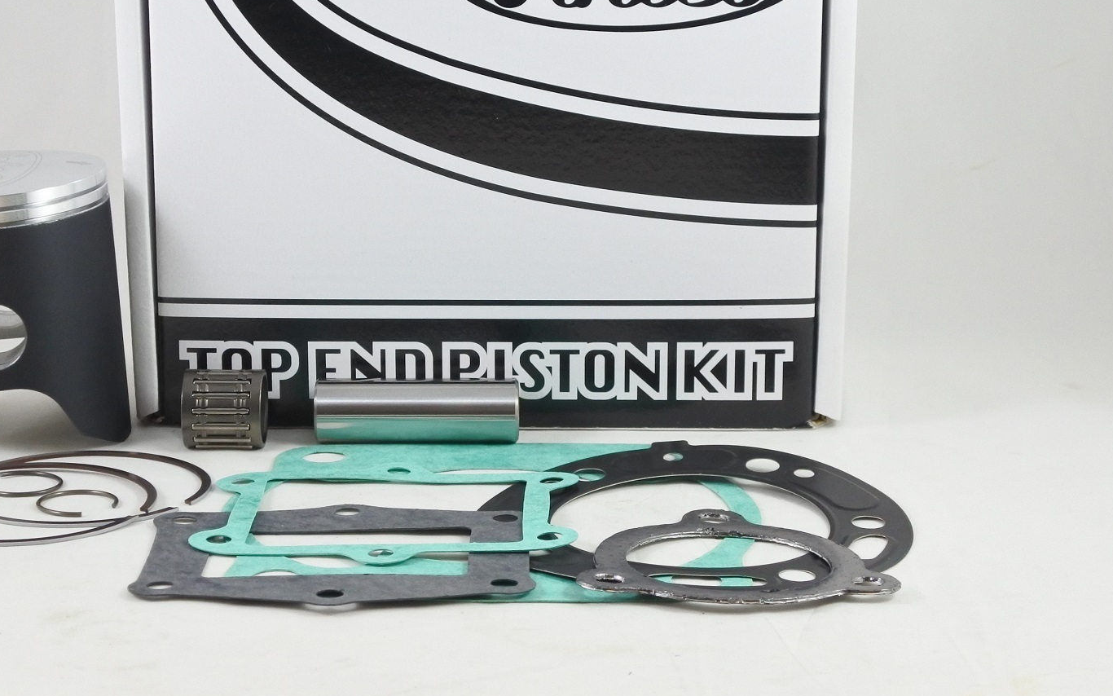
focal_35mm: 66
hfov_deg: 30.9
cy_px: 250
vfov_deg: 19.7
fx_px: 2002
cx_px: 423
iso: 640
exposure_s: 1/125
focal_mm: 19.3
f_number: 4.5
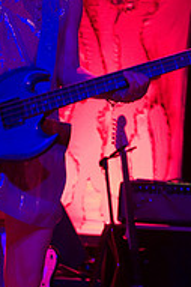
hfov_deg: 12.9
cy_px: 131
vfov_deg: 19.3
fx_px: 845
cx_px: 49
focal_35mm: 106
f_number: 2.5
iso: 1250
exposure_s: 1/125
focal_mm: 30
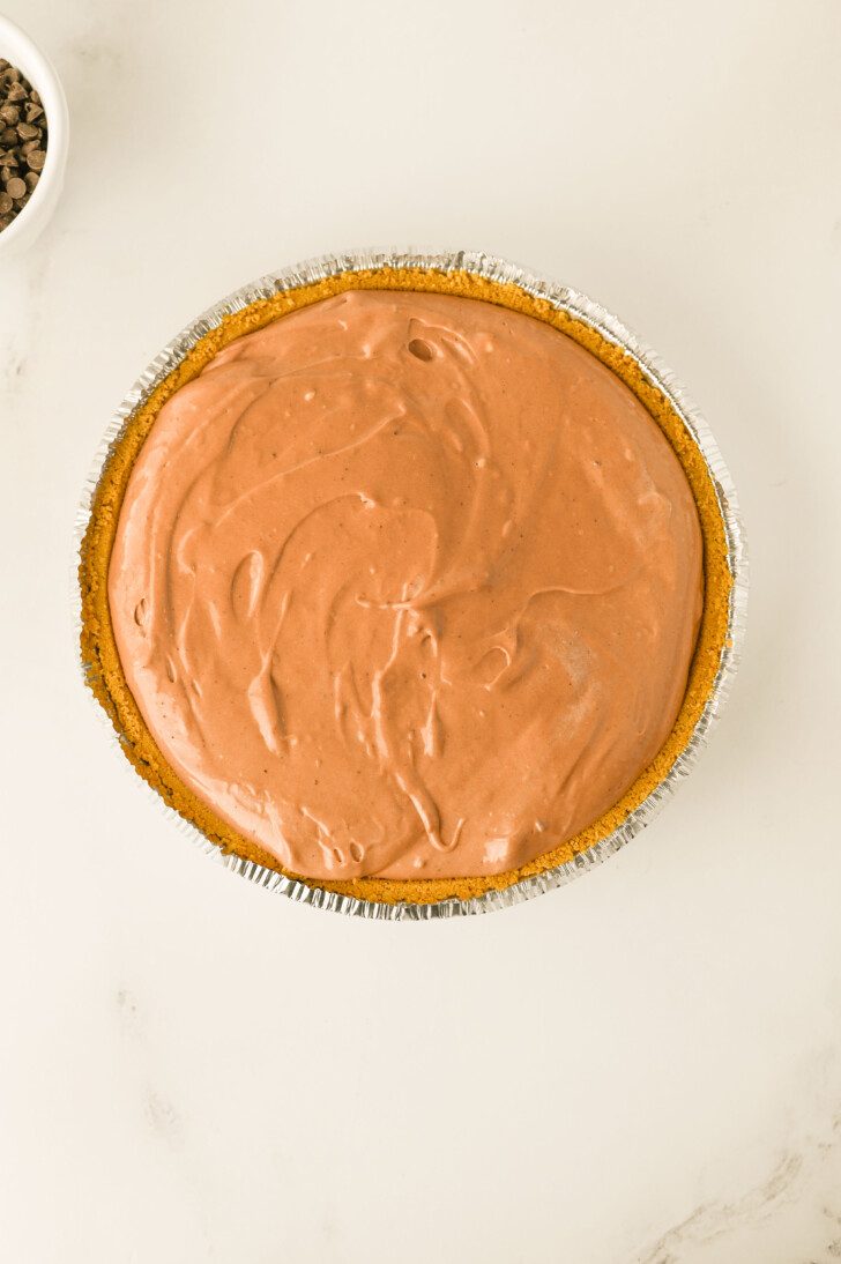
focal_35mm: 50
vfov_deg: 39.6
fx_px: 1754
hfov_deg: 27.0
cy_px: 632
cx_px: 420
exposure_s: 1/160
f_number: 4.5
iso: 160
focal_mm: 50
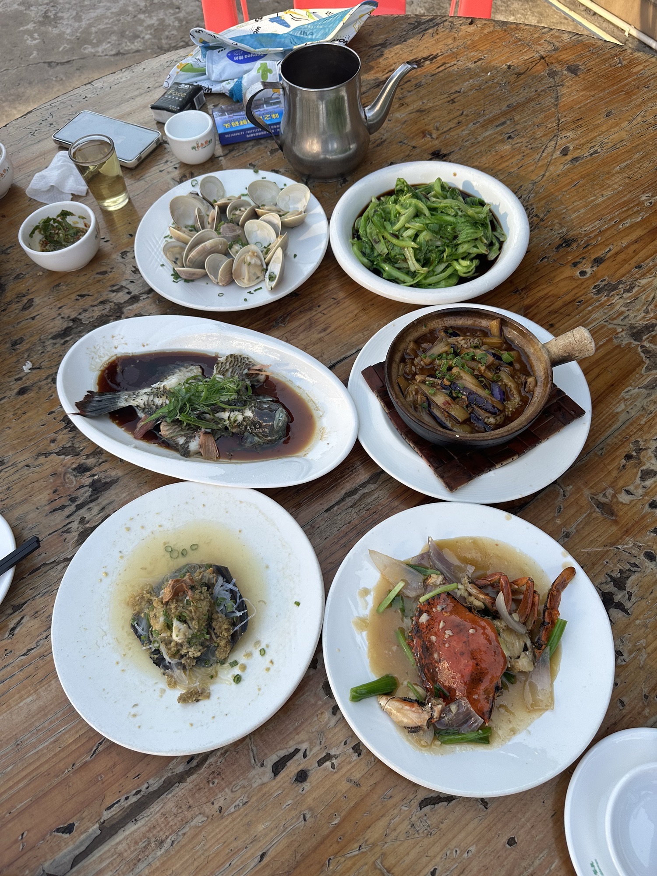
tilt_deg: -60.5
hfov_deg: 56.8
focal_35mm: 24
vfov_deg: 71.6
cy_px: 438
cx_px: 328
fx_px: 607
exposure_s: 1/971
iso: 80
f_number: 1.78
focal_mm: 6.86
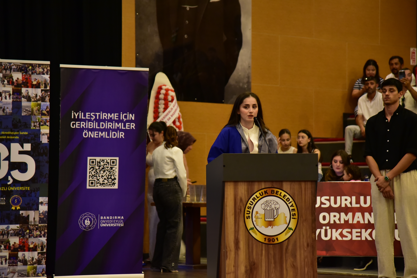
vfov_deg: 11.4
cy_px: 139
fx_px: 1390
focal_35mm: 120
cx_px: 208
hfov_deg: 17.1
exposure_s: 1/25
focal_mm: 120
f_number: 4
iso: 3200
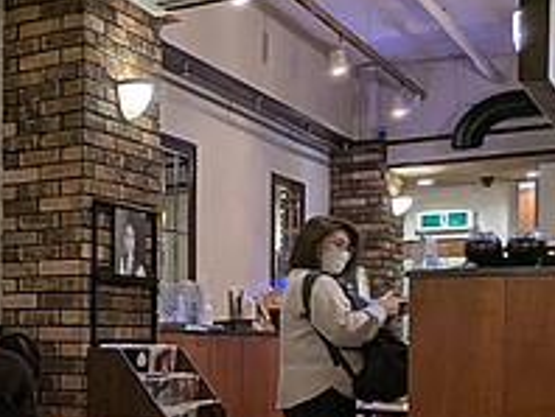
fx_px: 1011
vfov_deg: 23.0
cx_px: -233
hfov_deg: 25.0
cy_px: 340
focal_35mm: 63
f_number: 2.2
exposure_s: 1/30.9
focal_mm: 2.35
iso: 140
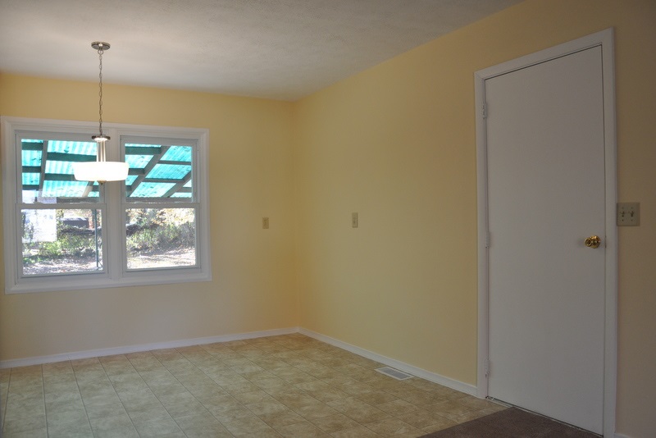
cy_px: 219
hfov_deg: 67.4
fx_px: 492
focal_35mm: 27
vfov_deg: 48.0
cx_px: 328
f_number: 4.5
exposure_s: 1/80
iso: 400
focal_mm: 18
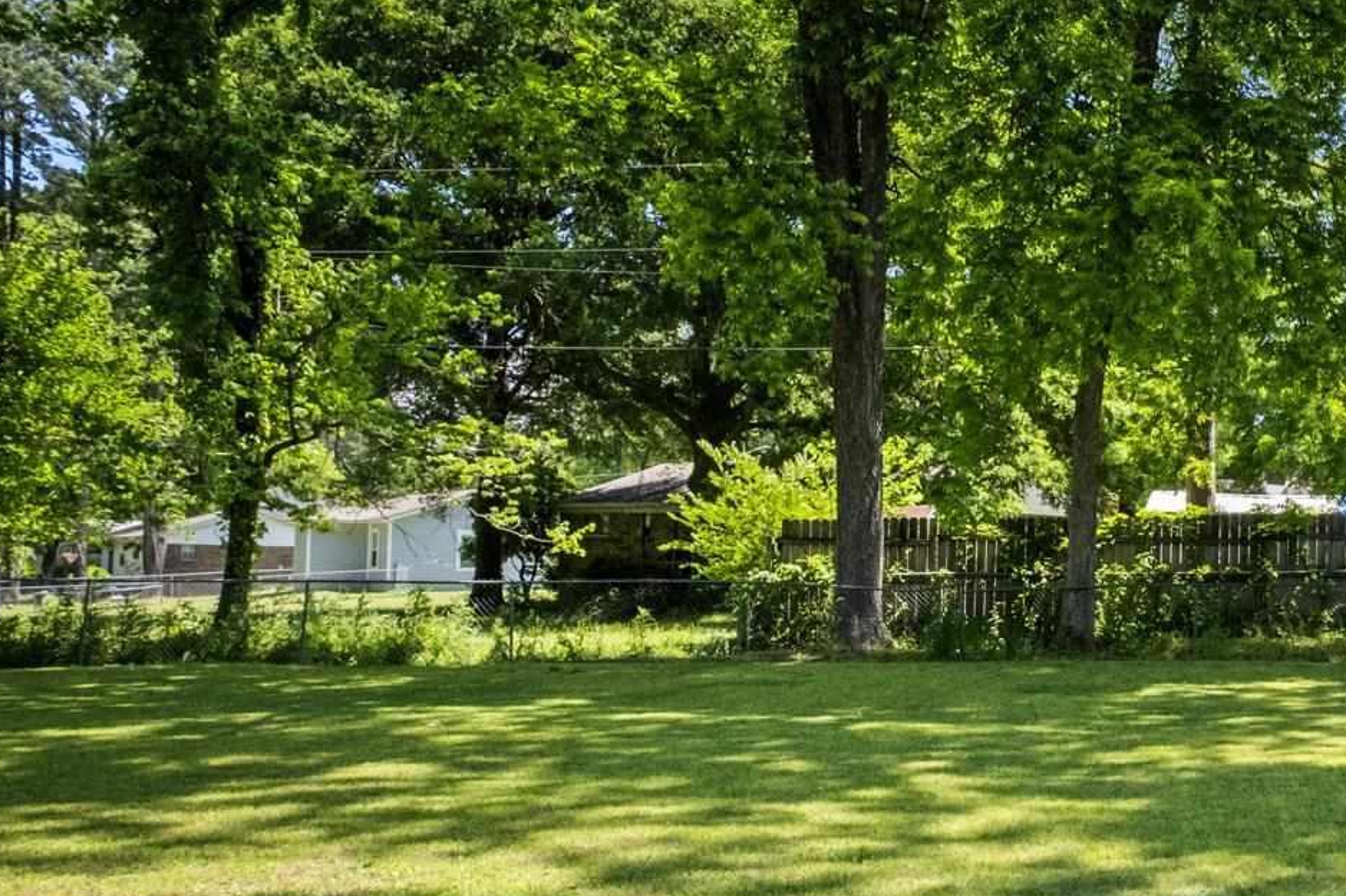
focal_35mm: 40
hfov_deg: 43.3
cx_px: 1267
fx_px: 1495
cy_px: 502
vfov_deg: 33.4
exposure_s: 1/125
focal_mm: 10
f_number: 8
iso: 400
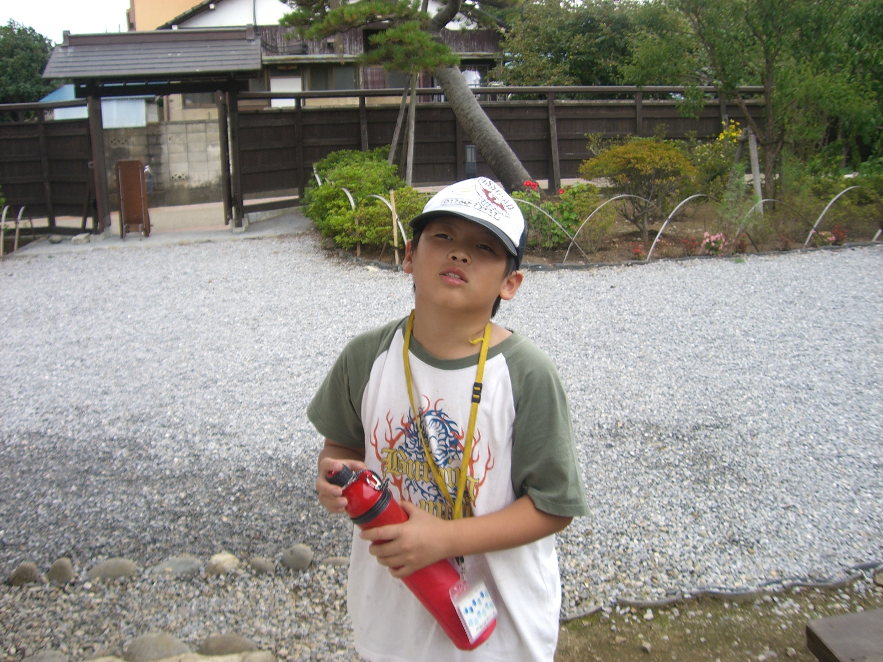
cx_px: 442
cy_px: 331
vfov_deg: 37.7
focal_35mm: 38
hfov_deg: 49.0
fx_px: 969
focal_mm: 6.2
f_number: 2.7
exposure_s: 1/320
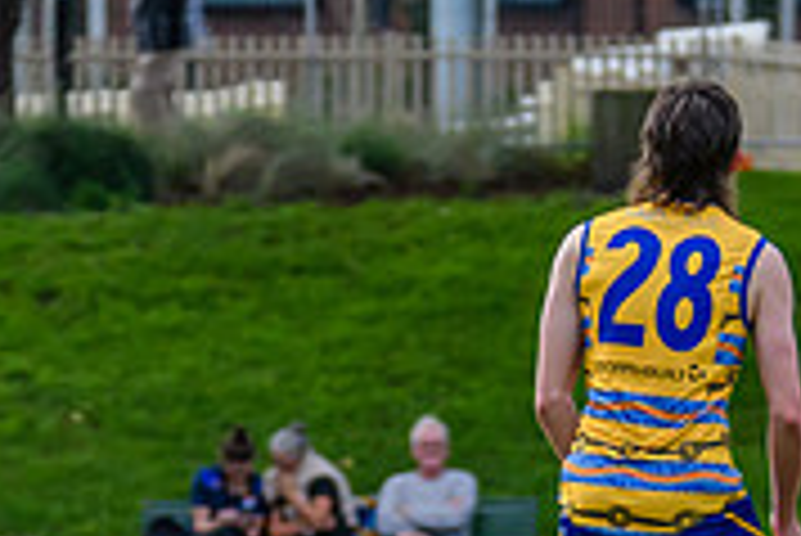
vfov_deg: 1.2
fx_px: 25563
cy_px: 612
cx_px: 1126
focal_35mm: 1148
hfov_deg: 1.8
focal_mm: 260
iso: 1250
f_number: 5.6
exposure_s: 1/1600
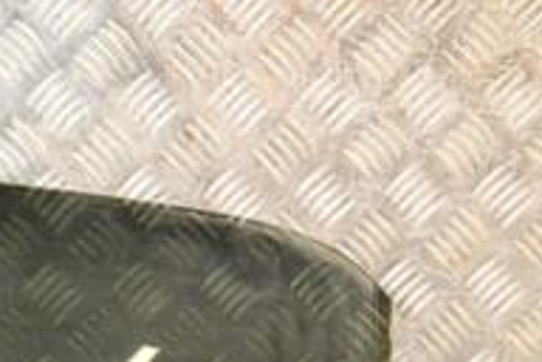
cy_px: 535
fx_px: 1972
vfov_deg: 10.1
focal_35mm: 131
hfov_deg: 14.9
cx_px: -172
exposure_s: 1/125
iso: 800
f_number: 5
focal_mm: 28
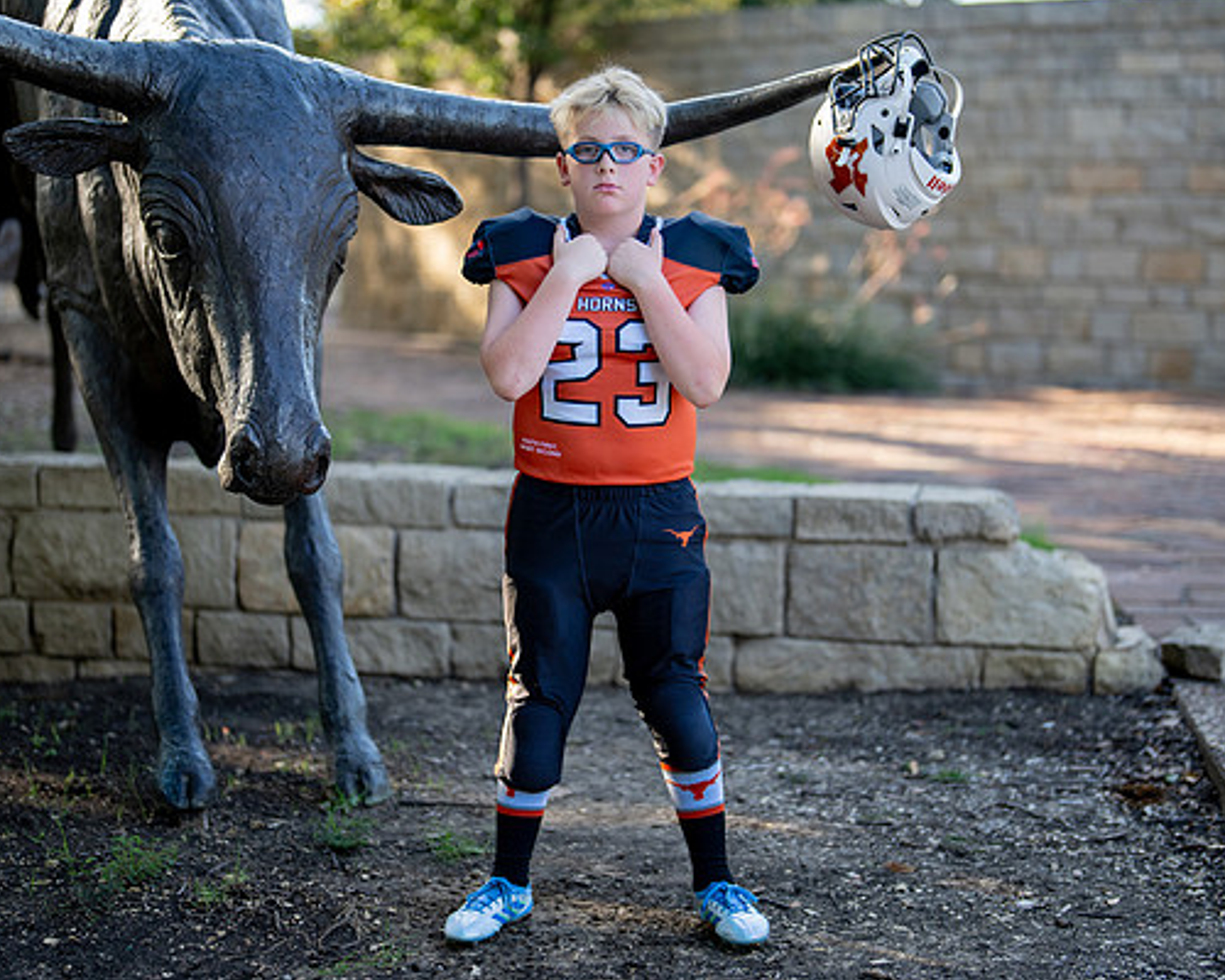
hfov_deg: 27.9
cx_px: 632
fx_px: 2465
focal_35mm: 68
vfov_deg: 22.5
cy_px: 466
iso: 200
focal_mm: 50
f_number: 1.2
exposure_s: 1/1600
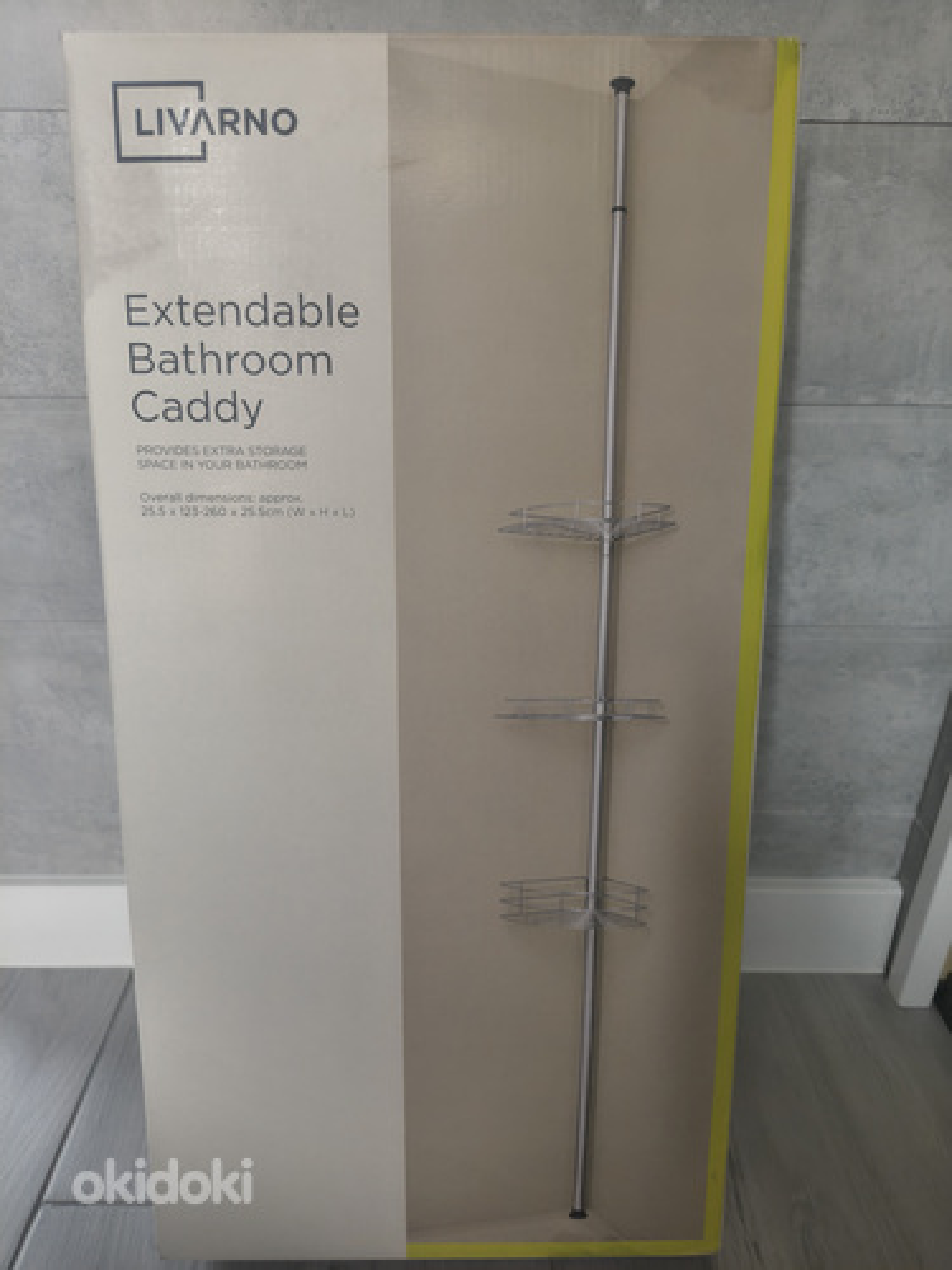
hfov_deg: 56.8
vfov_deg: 71.6
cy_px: 635
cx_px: 476
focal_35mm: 24
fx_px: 880
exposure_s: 1/50
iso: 1528
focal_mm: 5.56
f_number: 1.8
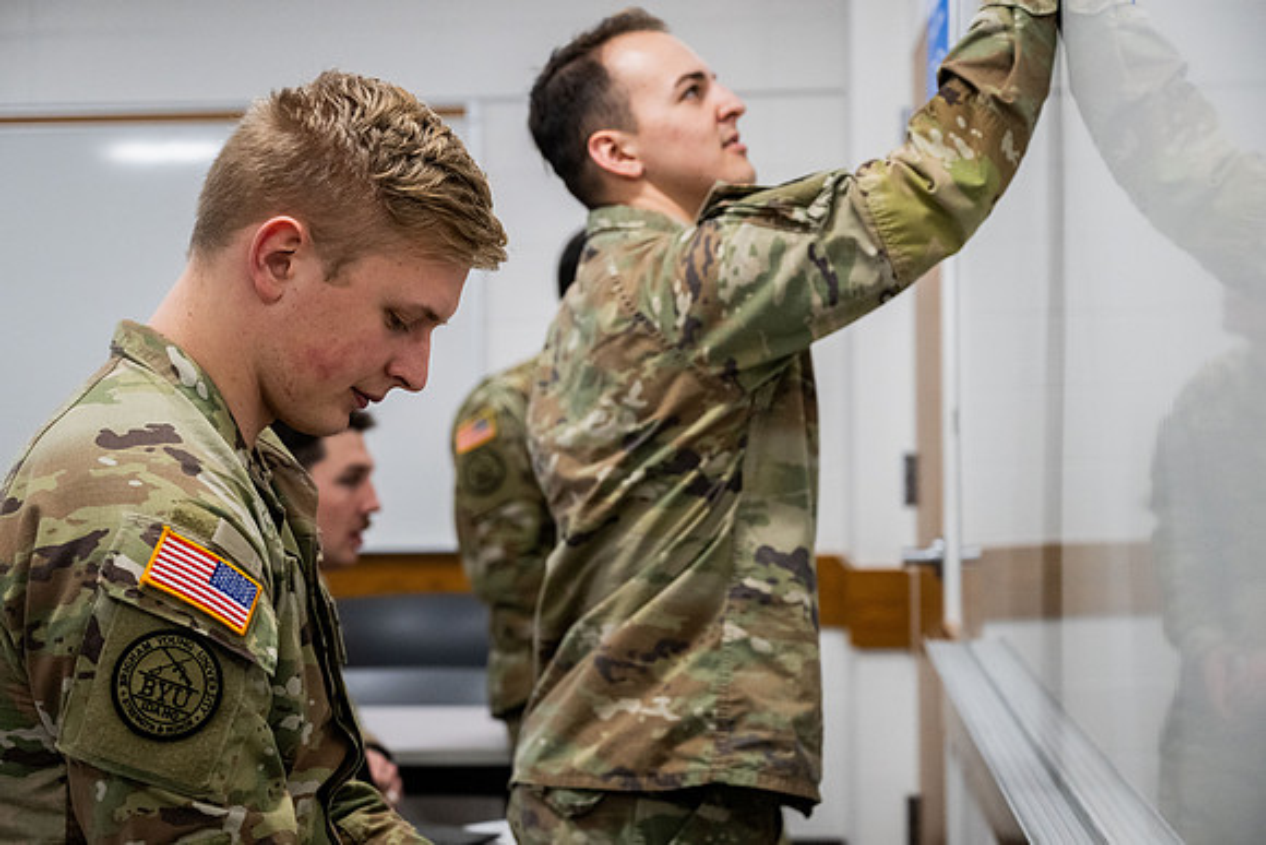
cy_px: 422
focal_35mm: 62
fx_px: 2179
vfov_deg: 21.9
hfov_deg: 32.4
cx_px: 633
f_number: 4
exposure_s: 1/400
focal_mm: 60
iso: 2500
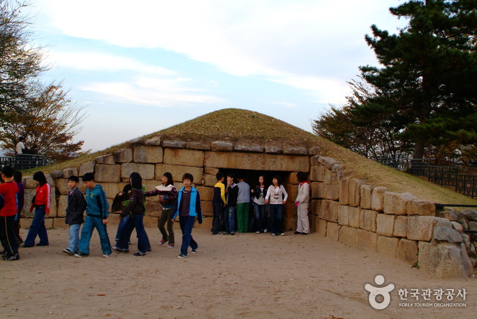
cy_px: 160
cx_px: 238
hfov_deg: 46.3
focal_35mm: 42
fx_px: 557
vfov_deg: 32.0
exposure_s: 1/125
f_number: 5.6
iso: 400
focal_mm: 28
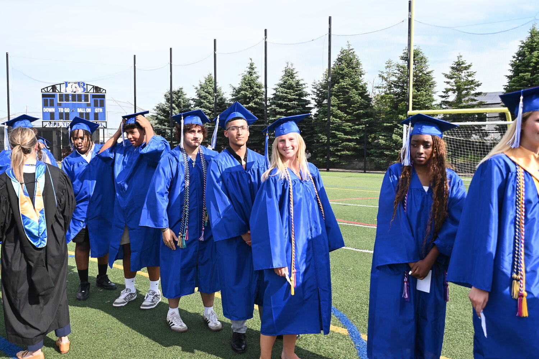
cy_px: 180
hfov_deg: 61.9
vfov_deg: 43.6
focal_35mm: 30
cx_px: 270
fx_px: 449
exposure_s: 1/320
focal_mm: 20
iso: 100
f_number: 6.3
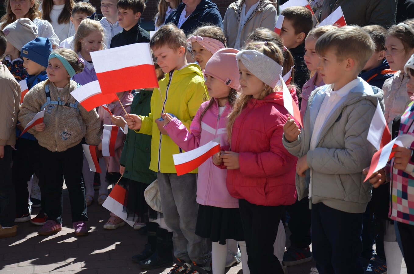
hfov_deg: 22.0
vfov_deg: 14.6
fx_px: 1067
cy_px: 137
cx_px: 207
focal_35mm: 93
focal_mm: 62
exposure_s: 1/640
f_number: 6.3
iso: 200
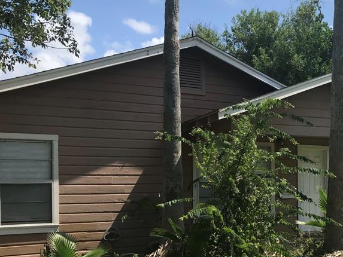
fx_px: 496
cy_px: 182
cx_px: 265
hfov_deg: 37.1
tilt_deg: +1.0
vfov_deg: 28.8
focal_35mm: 50
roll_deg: +0.3
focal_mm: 3.99
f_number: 1.8
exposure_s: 1/2336
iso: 20
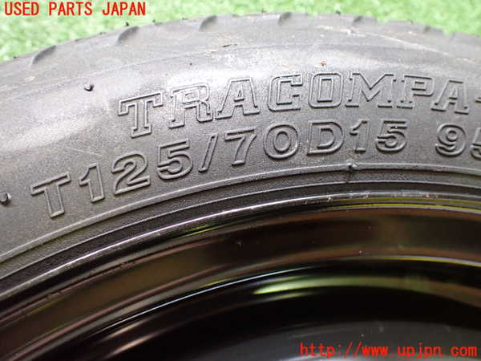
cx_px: 240
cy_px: 180
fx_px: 417
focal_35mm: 30
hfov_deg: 60.0
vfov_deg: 46.8
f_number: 2.3
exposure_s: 1/30
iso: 800
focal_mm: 5.4
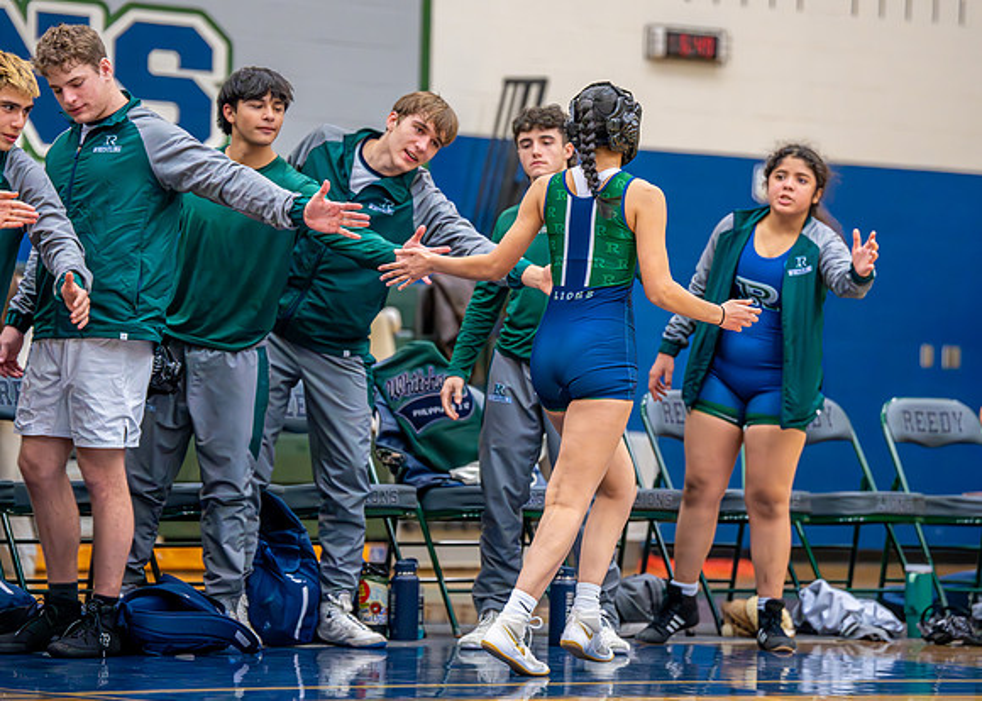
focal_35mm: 157
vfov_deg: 9.1
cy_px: 315
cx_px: 512
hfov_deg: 12.8
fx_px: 4390
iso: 6400
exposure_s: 1/1000
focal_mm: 130
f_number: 2.8
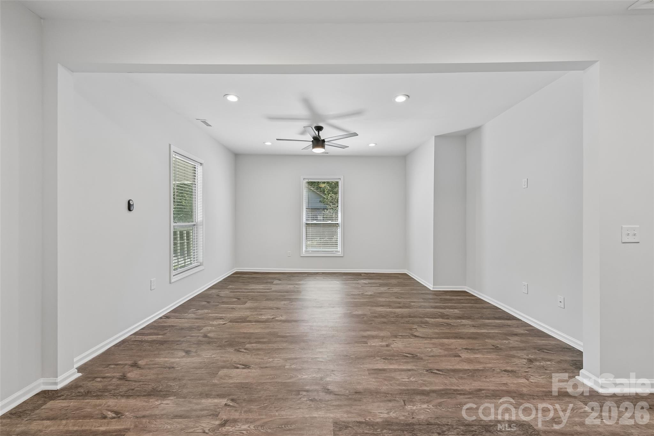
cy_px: 218
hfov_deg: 104.3
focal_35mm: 14
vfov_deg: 81.2
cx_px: 327
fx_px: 254
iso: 220
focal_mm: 14
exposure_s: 1/15
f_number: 8
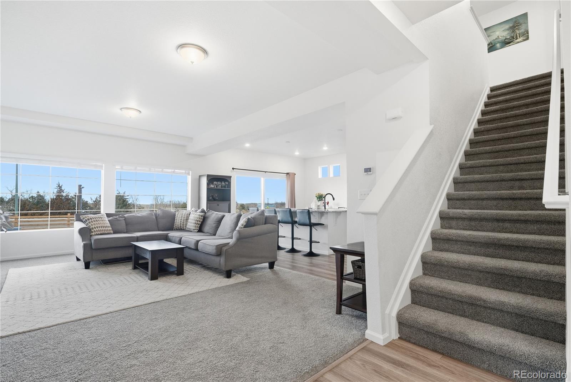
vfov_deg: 73.8
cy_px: 191
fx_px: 254
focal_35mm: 16
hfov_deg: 96.7
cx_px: 286
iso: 500
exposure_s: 1/30
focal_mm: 16
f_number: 8
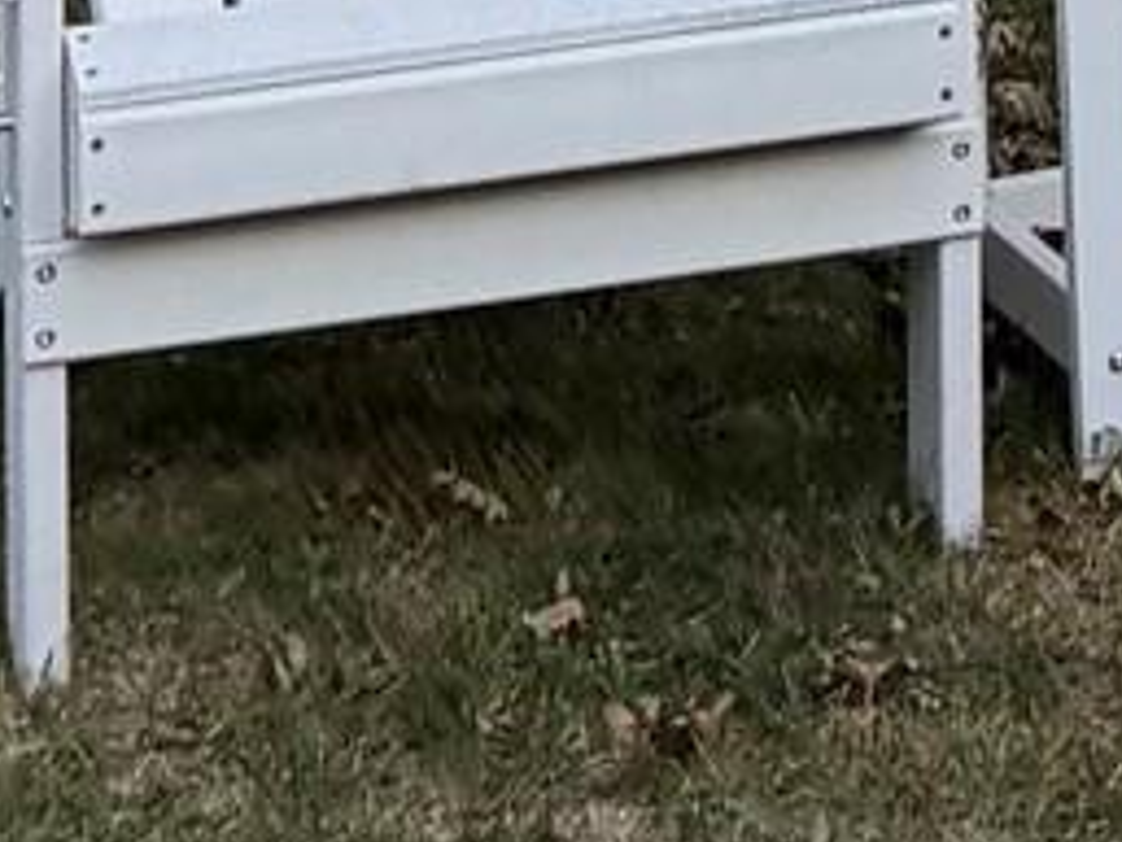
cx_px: 1458
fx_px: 6194
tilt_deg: -2.8
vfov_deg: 6.5
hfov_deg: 10.1
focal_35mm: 191
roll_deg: +0.2
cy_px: -2273
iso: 100
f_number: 1.78
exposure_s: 1/551
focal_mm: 6.76
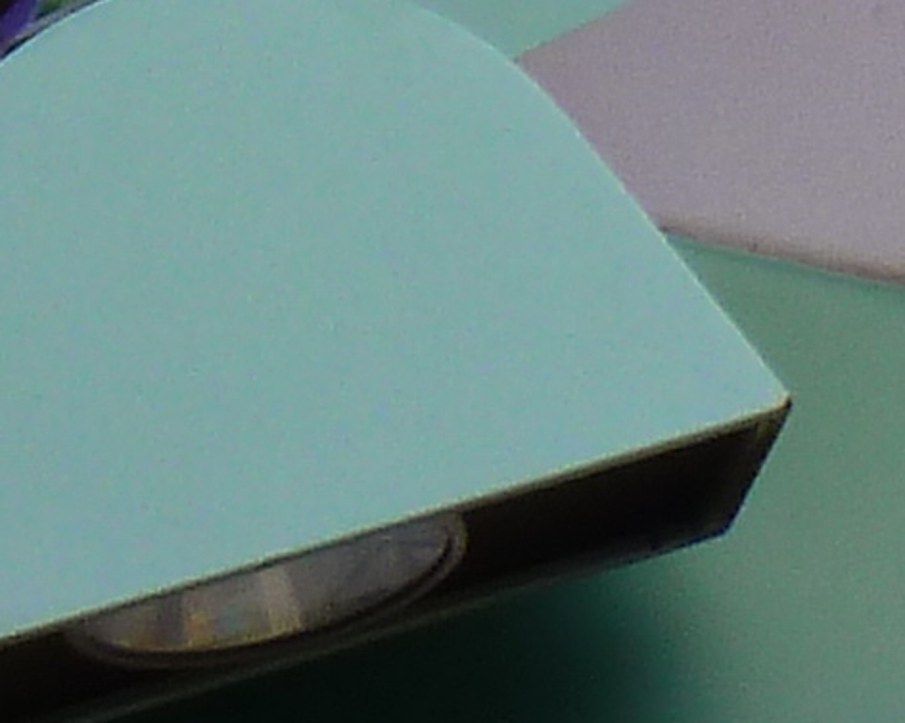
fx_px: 49869
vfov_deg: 0.8
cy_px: -1400
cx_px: 3144
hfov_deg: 1.0
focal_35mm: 1863
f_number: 4.6
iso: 80
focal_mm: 37
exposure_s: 1/250
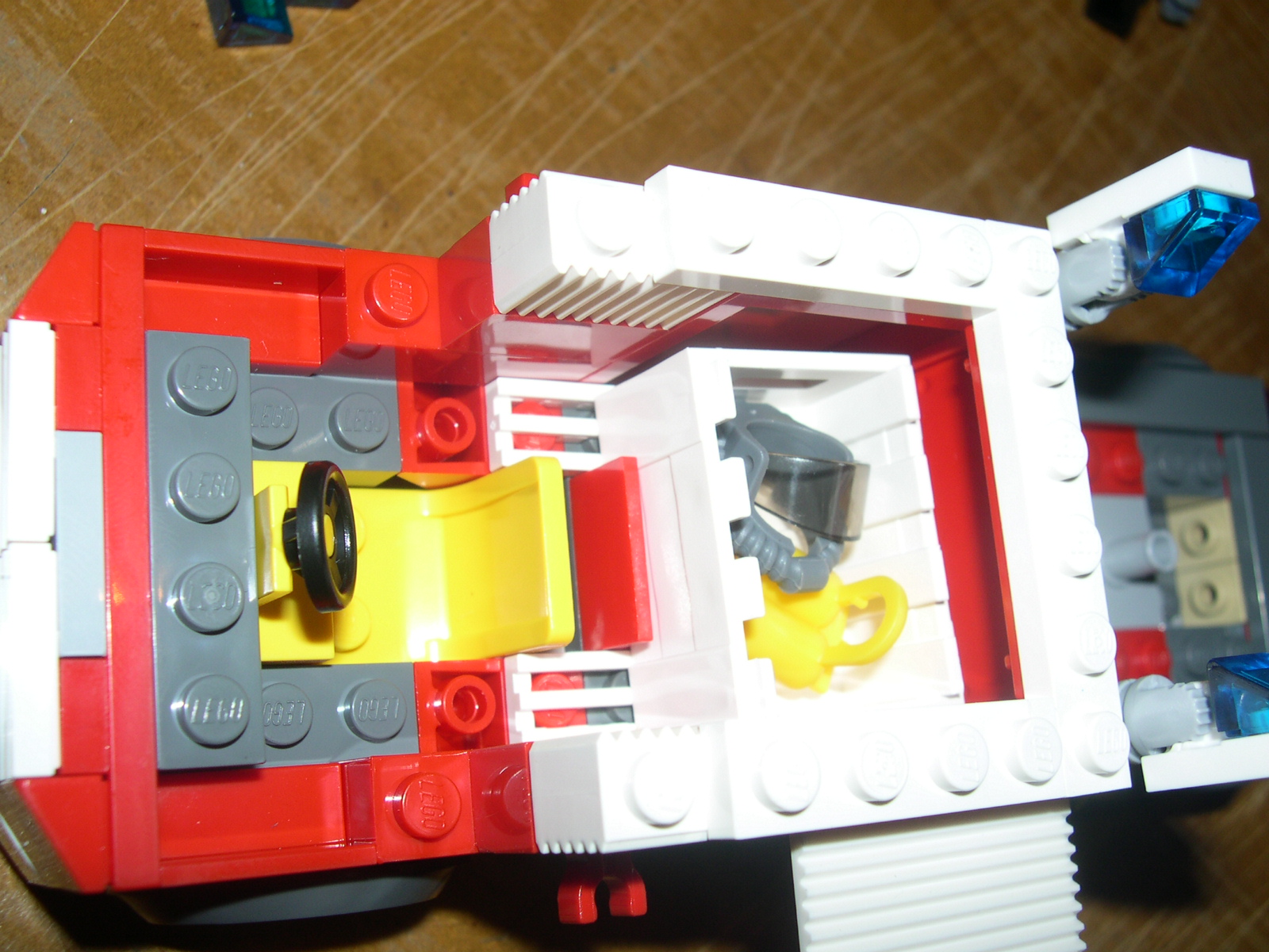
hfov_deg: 49.0
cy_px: 476
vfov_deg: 37.7
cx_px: 634
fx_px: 1393
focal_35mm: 38
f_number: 7.6
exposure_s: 1/60
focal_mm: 8
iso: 100
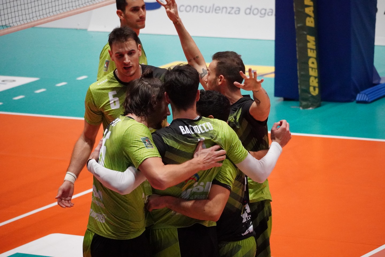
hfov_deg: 10.2
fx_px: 2149
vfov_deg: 6.8
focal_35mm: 201
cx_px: 192
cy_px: 128
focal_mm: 134
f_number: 5.6
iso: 10000
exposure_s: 1/640
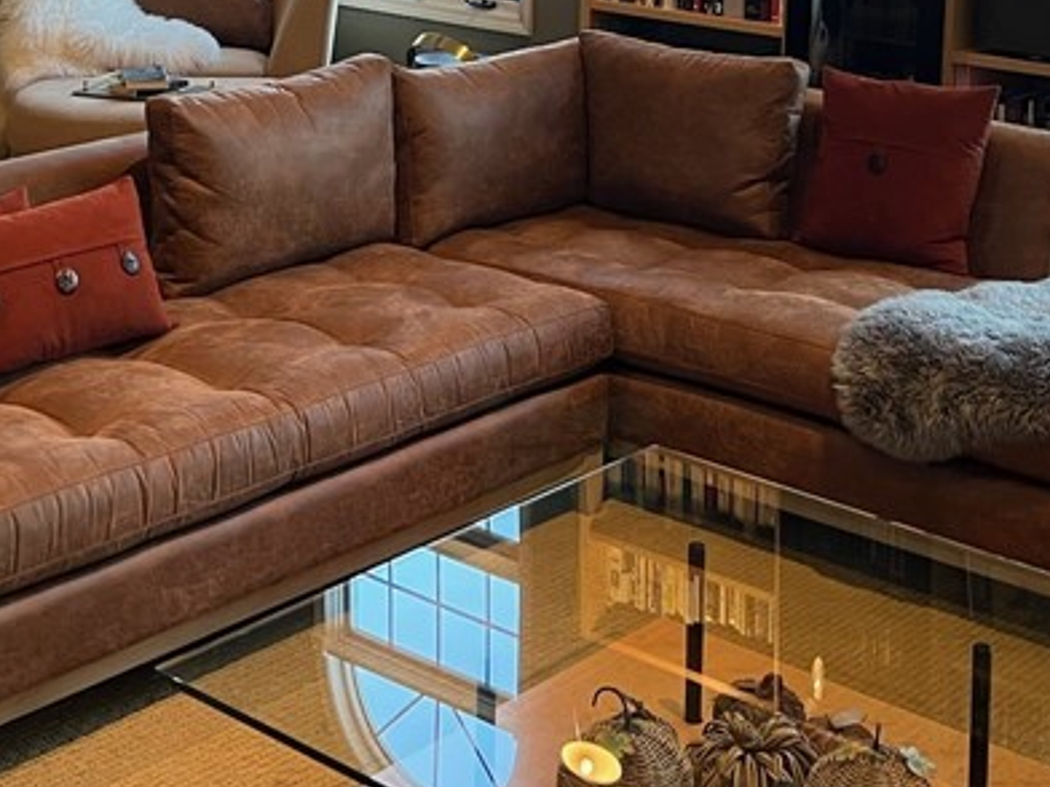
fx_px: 2063
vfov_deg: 20.6
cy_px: -78
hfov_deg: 28.6
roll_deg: -0.3
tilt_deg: -7.2
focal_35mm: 68
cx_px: 509
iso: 250
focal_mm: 5.7
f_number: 1.5
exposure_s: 1/60
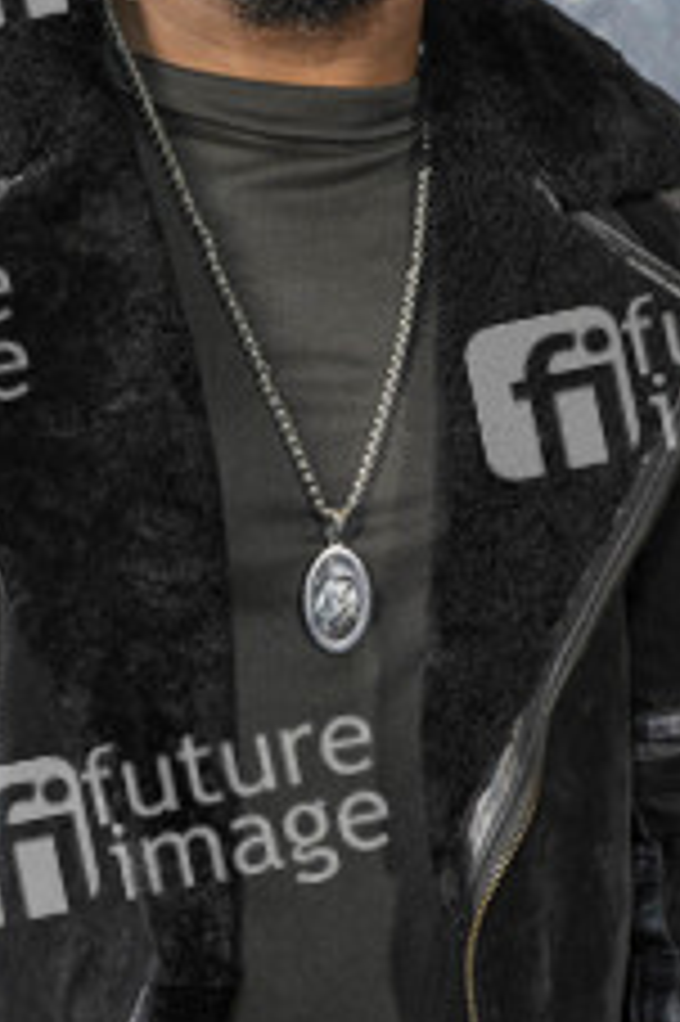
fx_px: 3802
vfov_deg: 15.2
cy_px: 149
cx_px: 288
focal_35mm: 134
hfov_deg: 10.2
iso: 800
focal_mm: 76
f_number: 5.6
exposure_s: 1/200
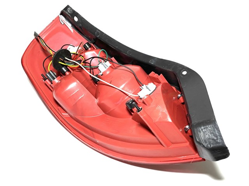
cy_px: 93
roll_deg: -0.4
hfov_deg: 67.3
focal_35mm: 26
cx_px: 124
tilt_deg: -42.5
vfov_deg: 53.0
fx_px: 187
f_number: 1.8
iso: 64
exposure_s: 1/50
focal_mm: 4.25
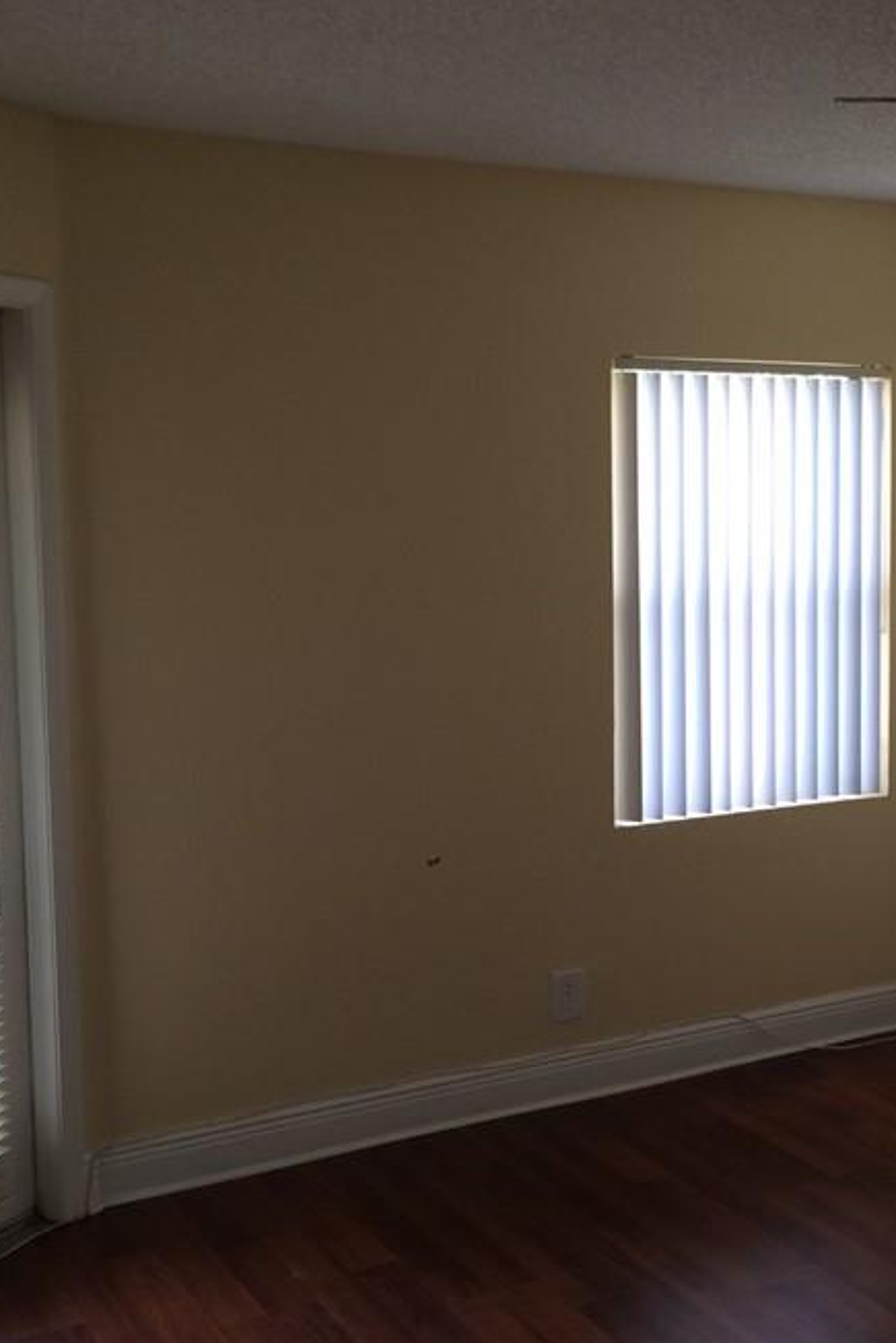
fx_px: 1828
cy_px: 622
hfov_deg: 26.8
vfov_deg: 40.3
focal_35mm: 49
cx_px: 762
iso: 40
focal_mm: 4.12
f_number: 2.2
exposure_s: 1/40
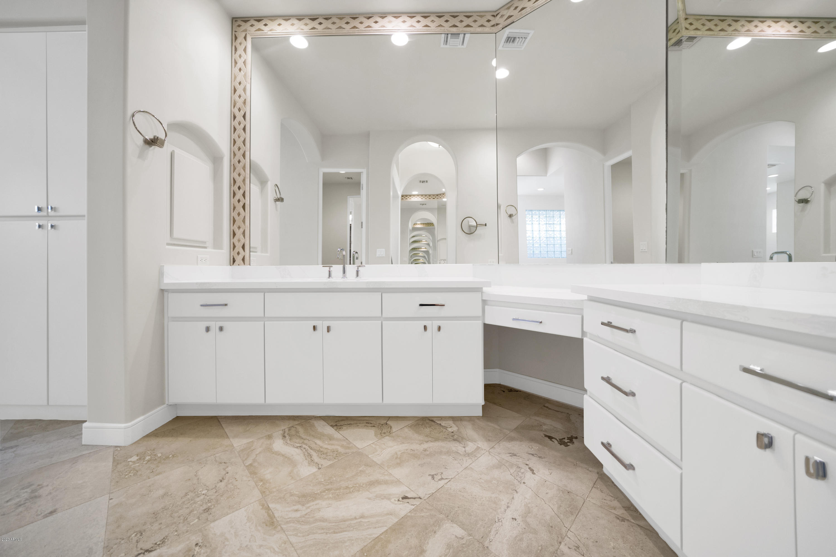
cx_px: 418
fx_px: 279
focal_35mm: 12
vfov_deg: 90.0
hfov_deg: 112.6
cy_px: 278
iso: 320
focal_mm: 12
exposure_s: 1/25
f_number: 4
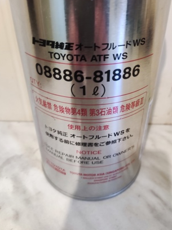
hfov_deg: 65.7
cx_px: 93
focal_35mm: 20
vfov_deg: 81.4
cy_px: 100
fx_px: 133
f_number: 1.79
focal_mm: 4.74
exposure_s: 1/33
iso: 1638
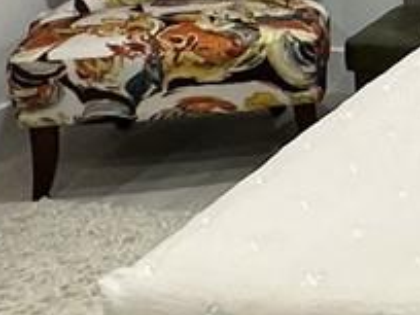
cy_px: -29
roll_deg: -2.9
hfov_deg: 14.0
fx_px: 1335
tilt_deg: -14.9
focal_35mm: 110
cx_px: 926
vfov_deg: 13.2
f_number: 2.2
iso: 160
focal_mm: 2.22
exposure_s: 1/60
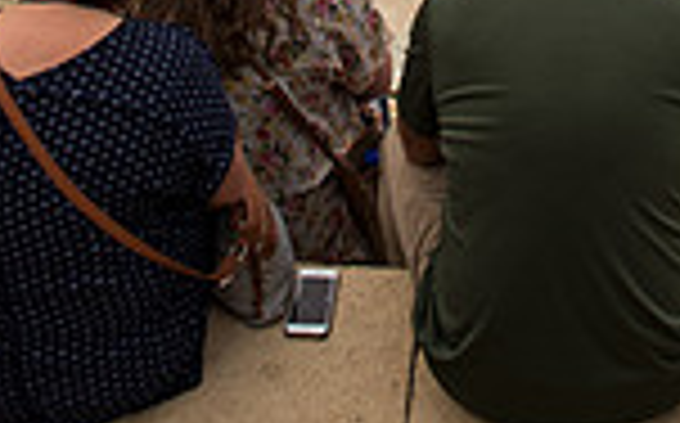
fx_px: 1351
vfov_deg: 14.1
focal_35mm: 73
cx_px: 500
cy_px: -495
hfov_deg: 27.9
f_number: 3.5
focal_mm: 24
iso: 100
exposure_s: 1/640
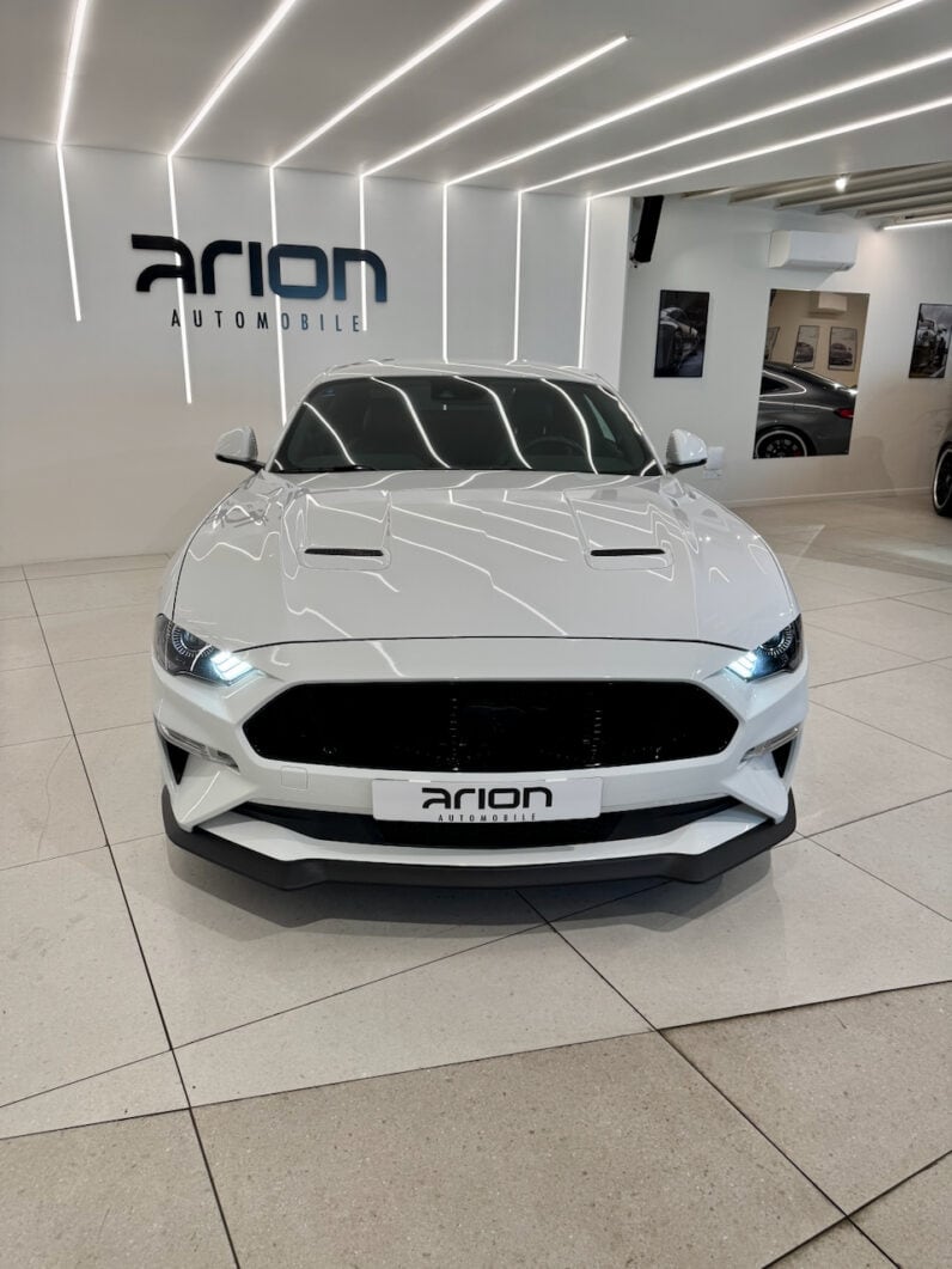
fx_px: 880
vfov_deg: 71.6
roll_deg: -2.4
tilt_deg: -16.6
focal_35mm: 24
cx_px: 476
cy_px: 634
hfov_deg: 56.8
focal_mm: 6.76
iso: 100
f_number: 1.78
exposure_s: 1/100
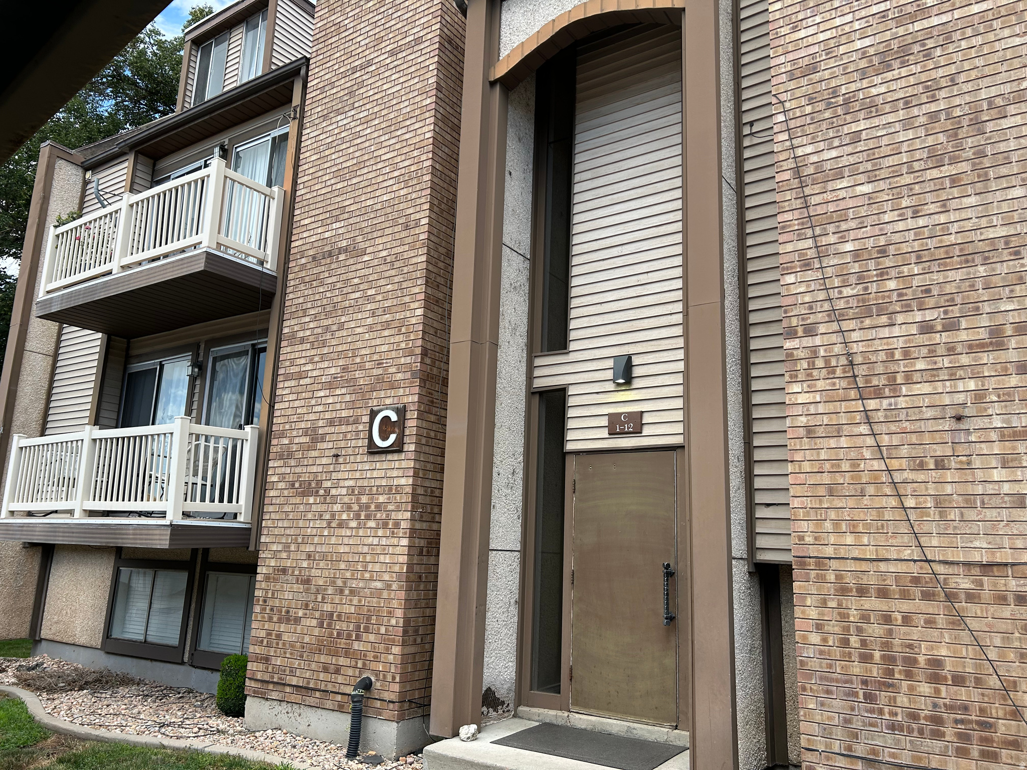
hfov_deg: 67.3
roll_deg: -2.9
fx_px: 771
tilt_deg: +12.5
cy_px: 385
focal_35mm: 26
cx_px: 514
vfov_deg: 53.1
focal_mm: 5.7
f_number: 1.5
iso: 50
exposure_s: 1/932
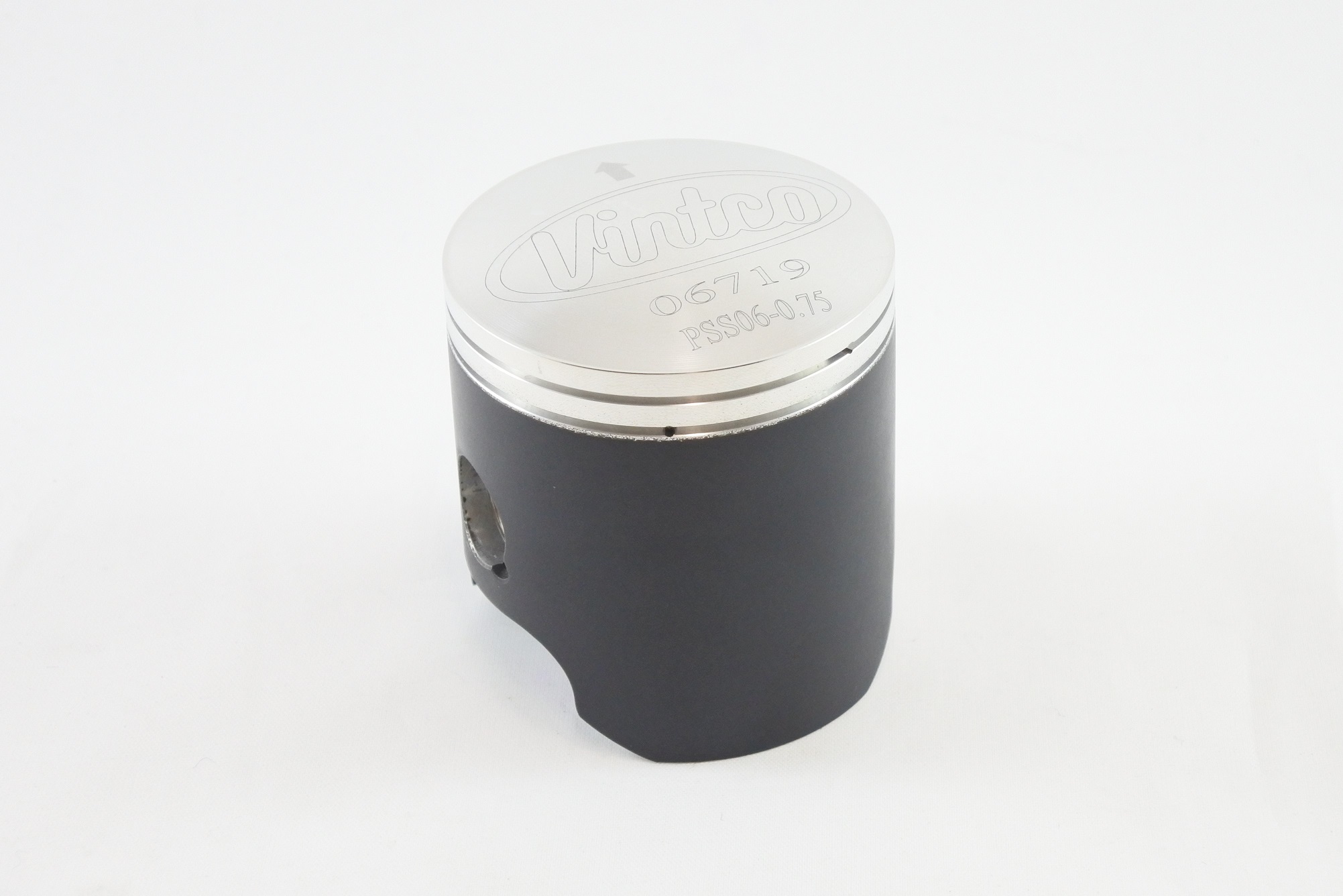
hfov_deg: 31.4
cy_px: 448
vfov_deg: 21.2
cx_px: 672
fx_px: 2388
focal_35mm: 64
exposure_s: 1/125
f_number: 5
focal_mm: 24
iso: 800
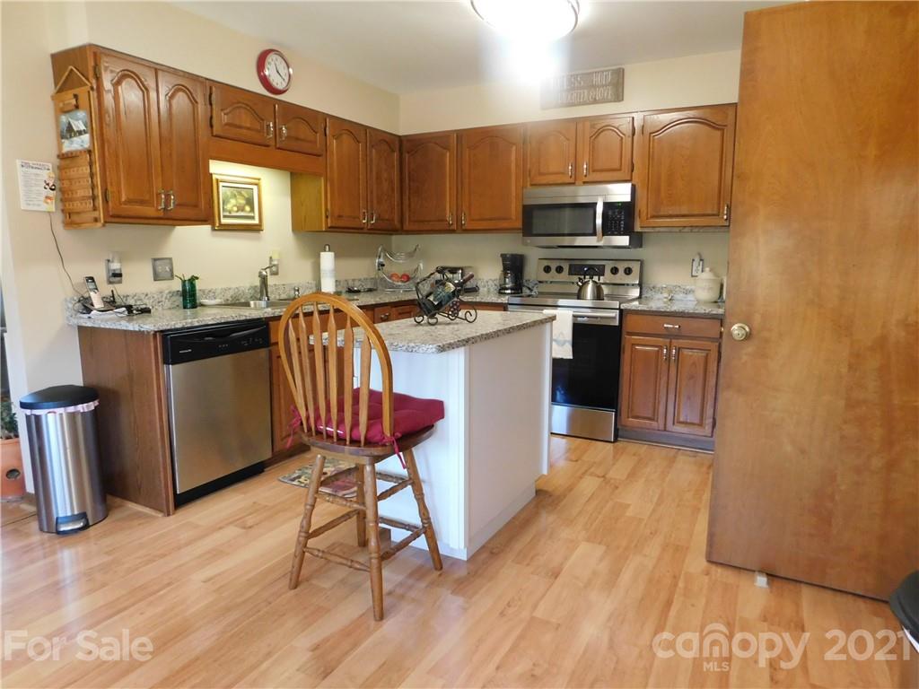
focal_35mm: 23
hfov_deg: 73.9
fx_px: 611
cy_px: 344
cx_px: 460
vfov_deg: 58.9
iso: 320
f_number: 3
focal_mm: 4
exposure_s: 1/30
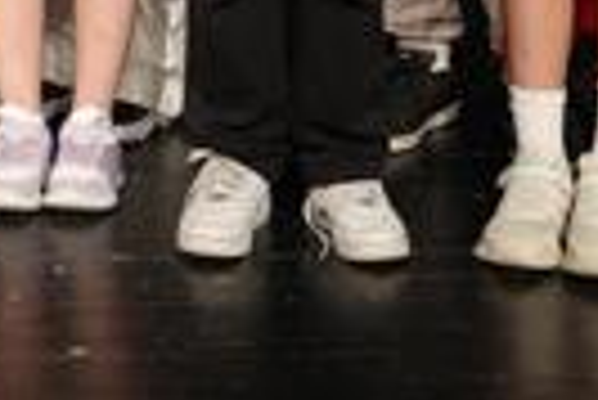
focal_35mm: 161
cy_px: -508
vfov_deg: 8.0
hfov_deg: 12.4
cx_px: -130
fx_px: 2677
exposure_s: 1/160
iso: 640
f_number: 4
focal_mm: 35
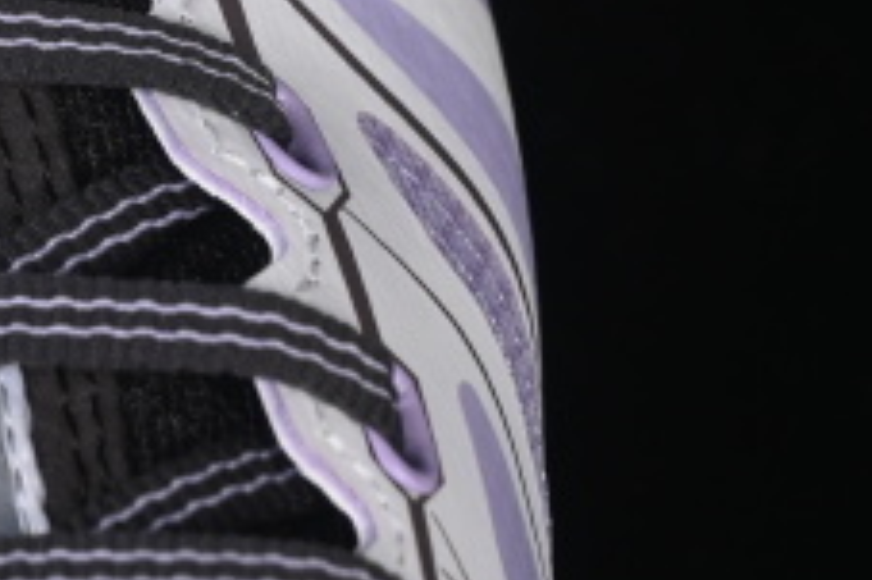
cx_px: -319
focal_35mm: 264
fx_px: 6390
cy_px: -252
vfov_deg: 5.2
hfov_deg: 7.7
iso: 160
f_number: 7.1
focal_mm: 50
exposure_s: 1/80
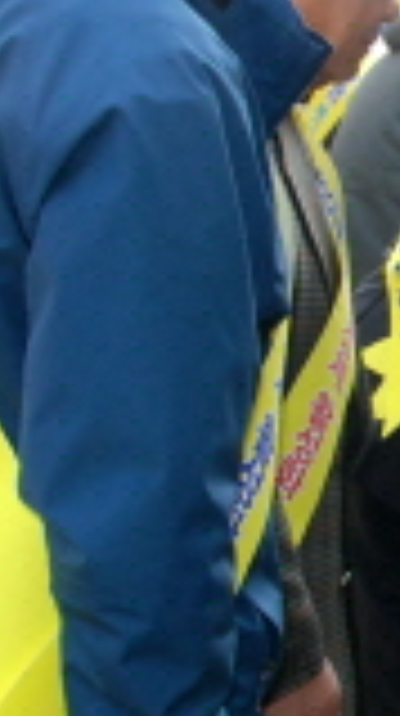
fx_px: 1874
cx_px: 822
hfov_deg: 11.0
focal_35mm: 99
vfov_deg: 21.6
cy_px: 342
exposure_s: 1/200
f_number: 9
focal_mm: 20
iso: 800
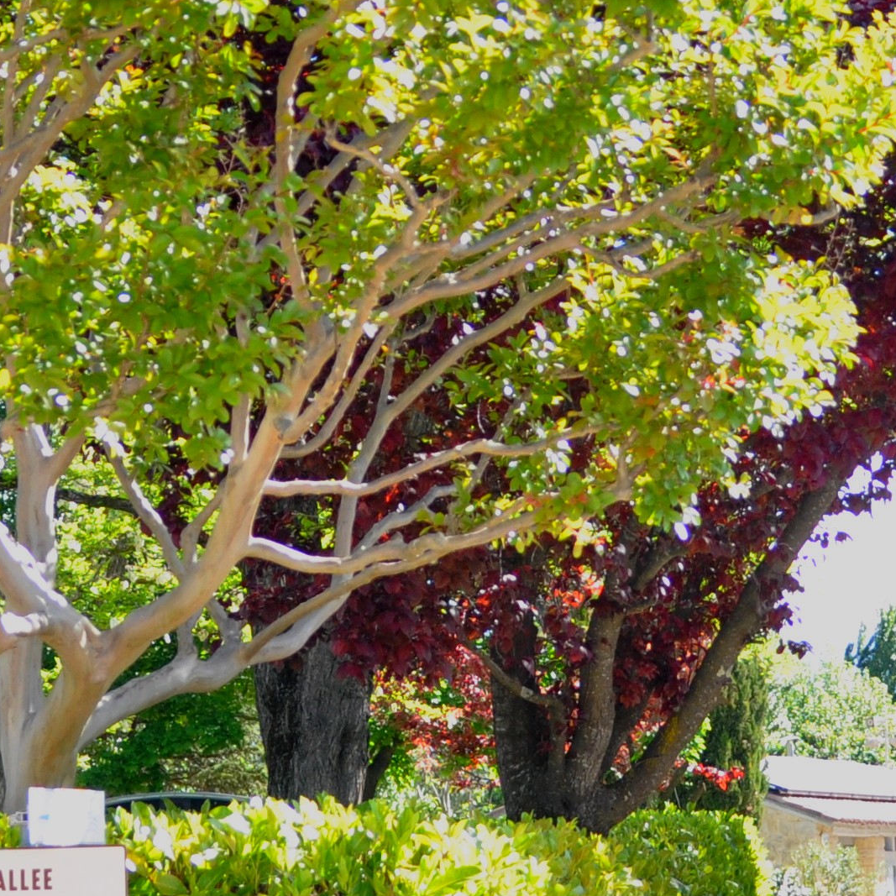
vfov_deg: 13.1
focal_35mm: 133
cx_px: 576
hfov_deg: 13.1
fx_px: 3895
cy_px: 569
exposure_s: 1/200
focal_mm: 26
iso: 400
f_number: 4
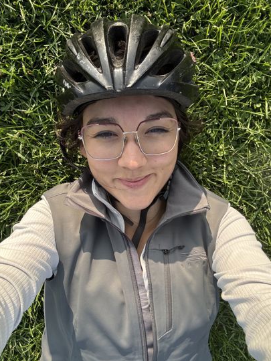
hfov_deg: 54.9
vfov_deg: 69.4
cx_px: 140
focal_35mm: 25
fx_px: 261
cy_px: 189
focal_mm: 2.69
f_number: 1.9
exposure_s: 1/324
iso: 25
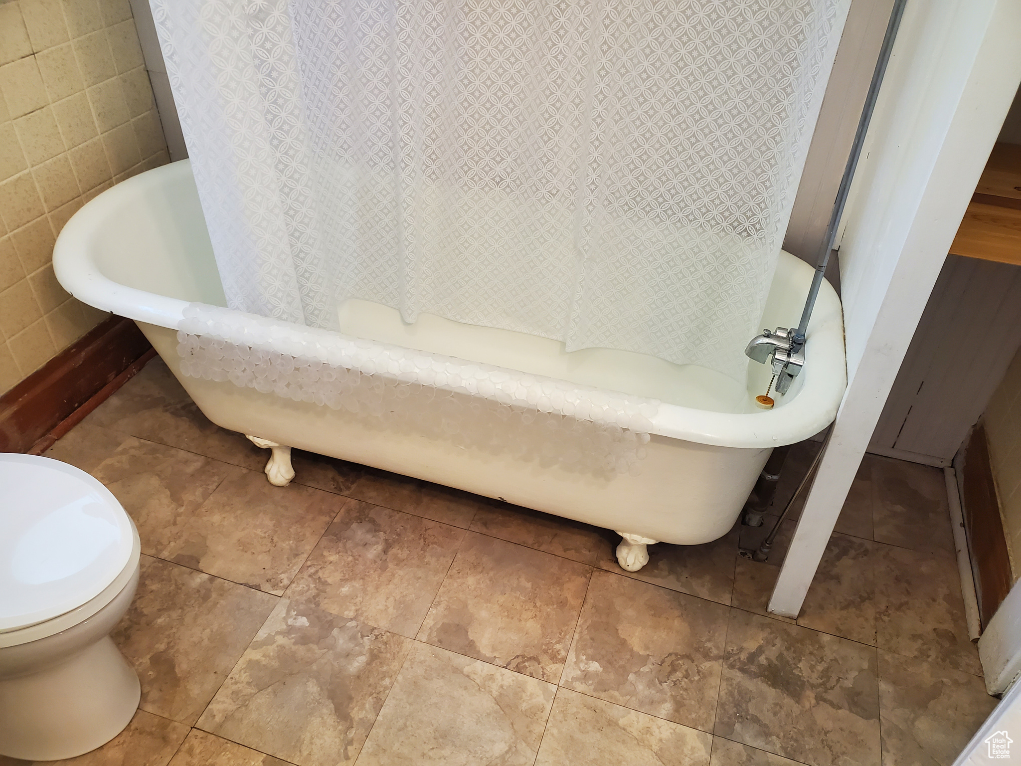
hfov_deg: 67.3
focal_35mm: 26
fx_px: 767
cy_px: 383
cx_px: 510
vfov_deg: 53.1
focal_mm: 4.3
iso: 320
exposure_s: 1/40
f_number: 2.4
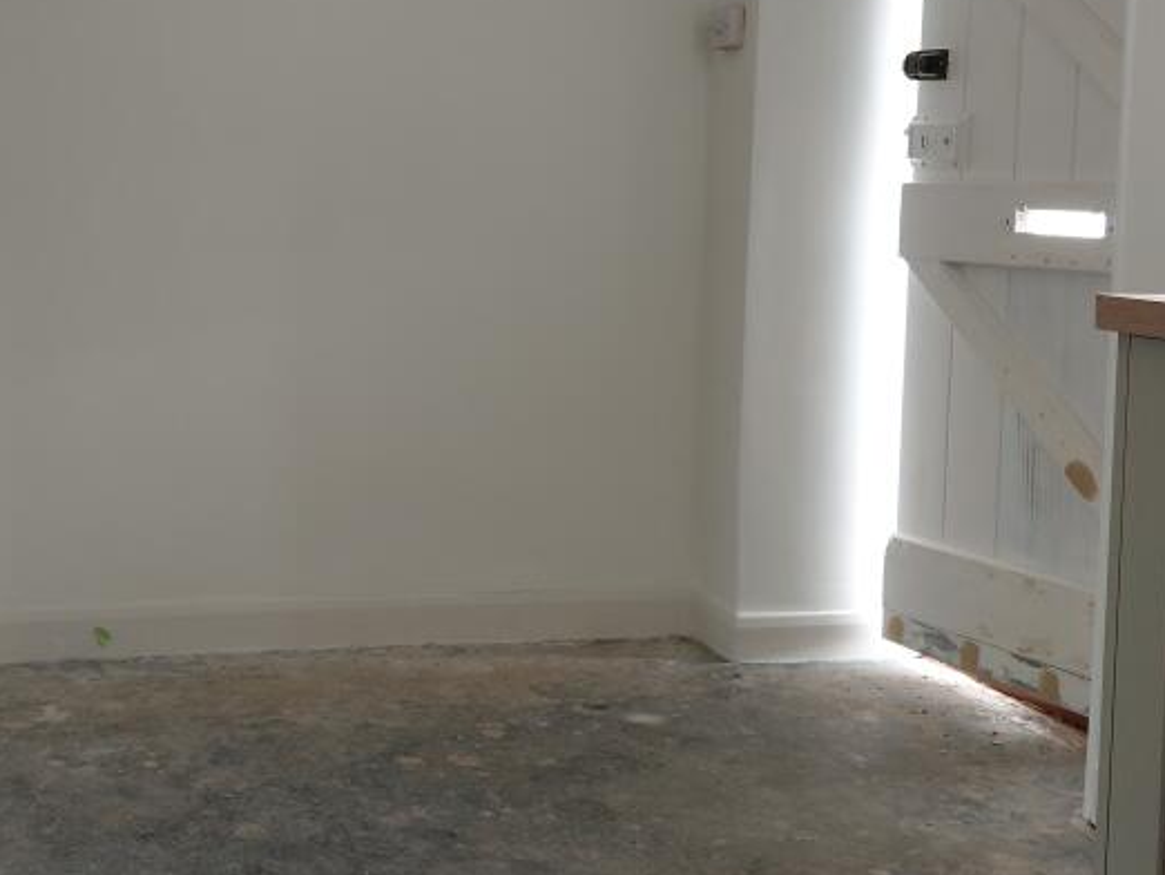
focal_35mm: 49
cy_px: 252
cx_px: 350
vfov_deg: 29.4
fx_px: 1650
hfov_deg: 38.3
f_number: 1.8
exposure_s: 1/120
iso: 80
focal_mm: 4.69
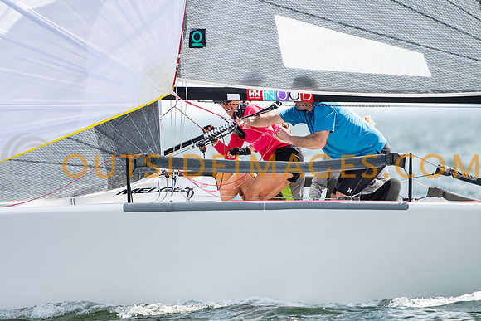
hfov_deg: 3.2
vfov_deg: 2.1
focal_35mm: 641
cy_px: 160
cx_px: 240
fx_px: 8566
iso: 320
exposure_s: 1/1250
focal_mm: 400
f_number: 5
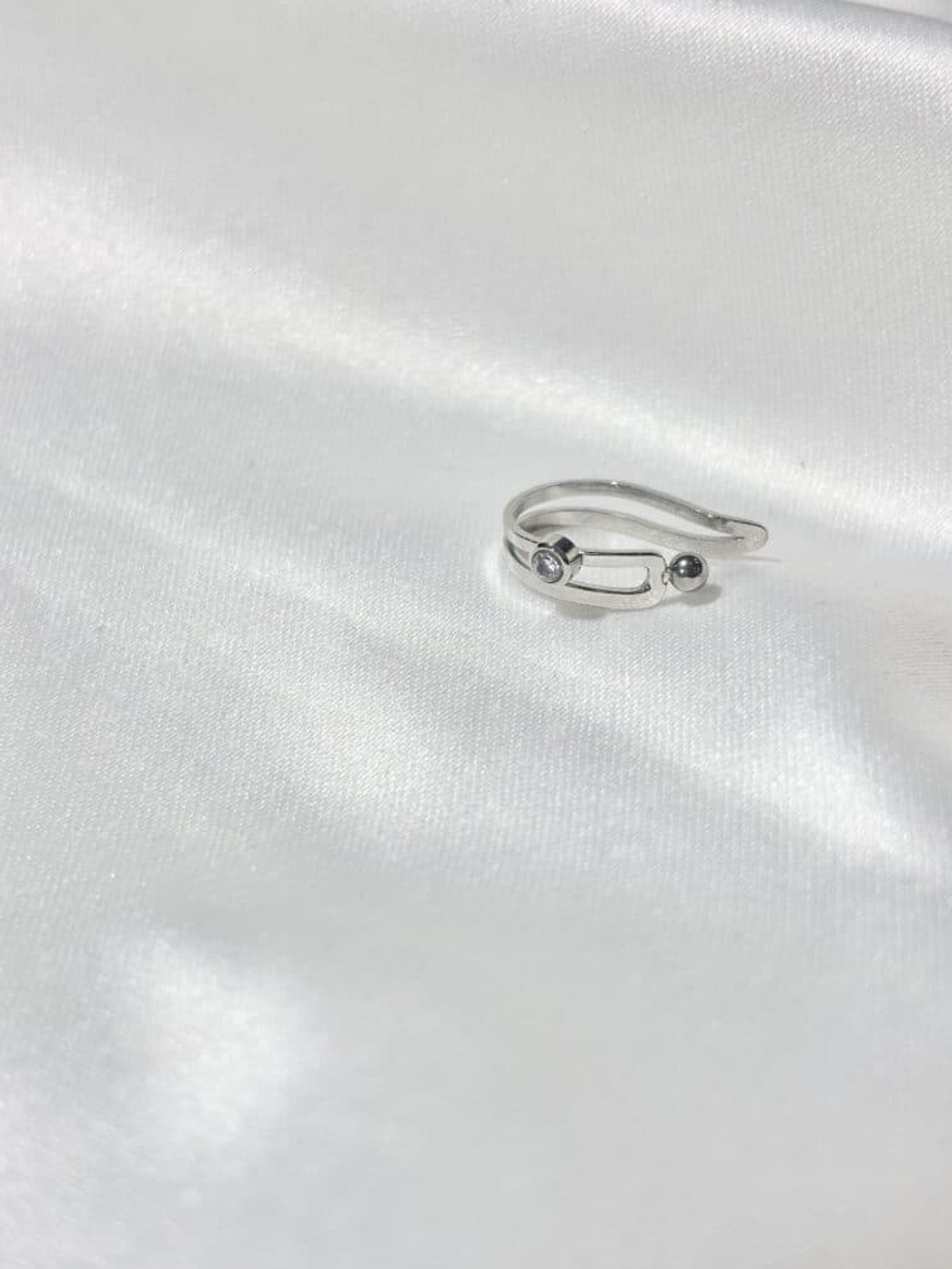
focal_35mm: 53
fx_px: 1943
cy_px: 640
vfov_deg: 36.2
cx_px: 470
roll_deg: +8.1
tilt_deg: -44.0
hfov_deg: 27.5
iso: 32
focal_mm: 5.96
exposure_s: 1/406
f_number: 1.6
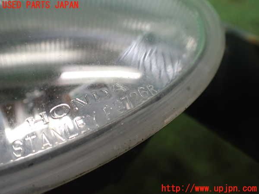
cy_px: 97
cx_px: 130
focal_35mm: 30
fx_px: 224
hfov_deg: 60.0
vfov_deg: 46.8
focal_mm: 5.4
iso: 500
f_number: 2.3
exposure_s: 1/125
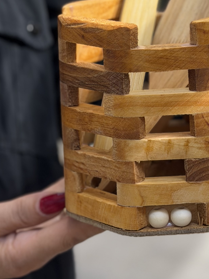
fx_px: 942
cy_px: 24
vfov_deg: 16.6
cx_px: 169
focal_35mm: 117
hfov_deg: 12.6
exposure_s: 1/100
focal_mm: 6.76
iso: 80
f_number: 1.78
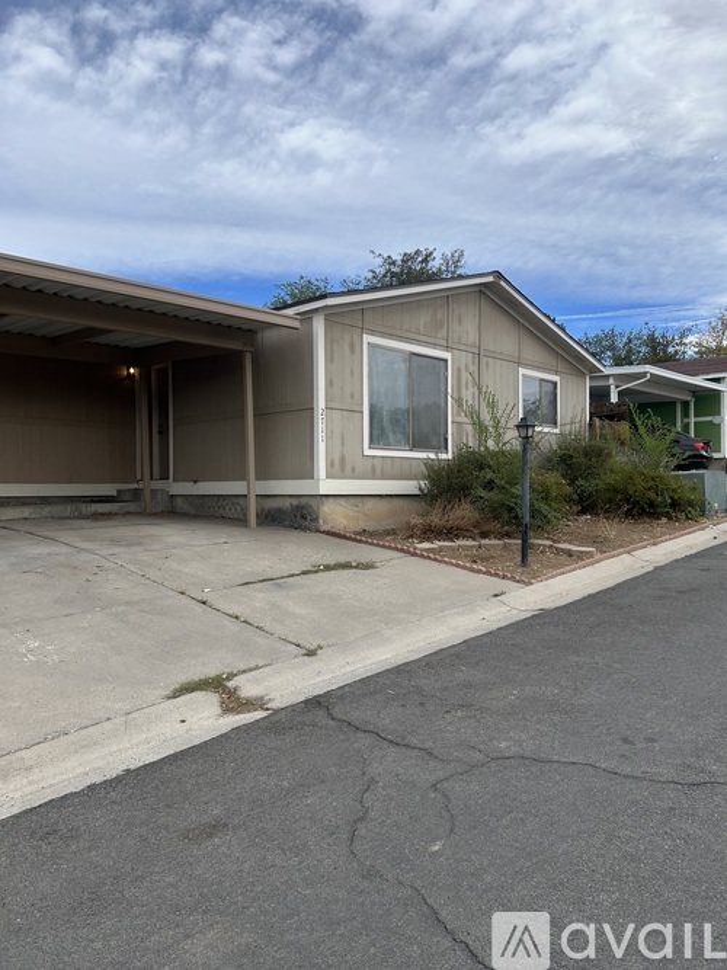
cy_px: 485
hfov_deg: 53.0
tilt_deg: +0.9
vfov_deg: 67.3
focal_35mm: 26
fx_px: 728
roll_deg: +0.6
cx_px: 364
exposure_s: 1/2841
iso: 50
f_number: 1.5
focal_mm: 5.7
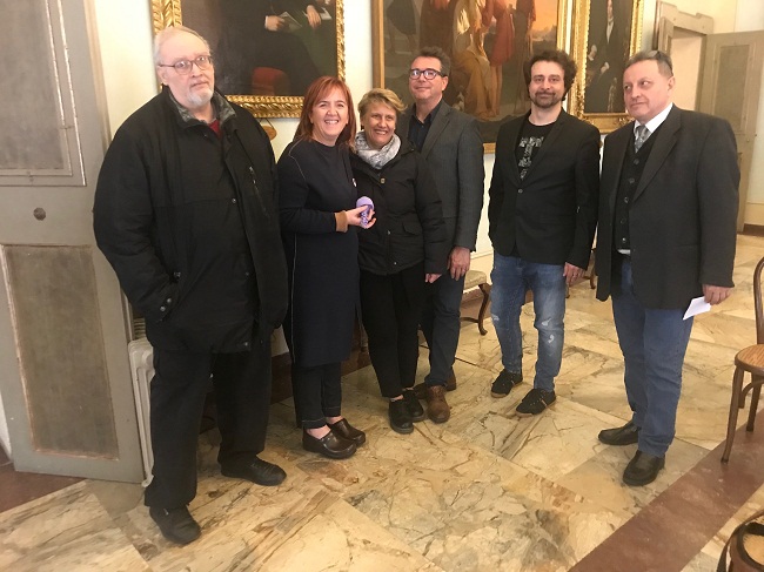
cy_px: 286
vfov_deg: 49.7
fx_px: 618
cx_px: 382
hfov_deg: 63.5
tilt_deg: -14.0
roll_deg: +2.0
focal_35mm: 28
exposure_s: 1/6
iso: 100
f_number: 1.8
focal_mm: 3.99
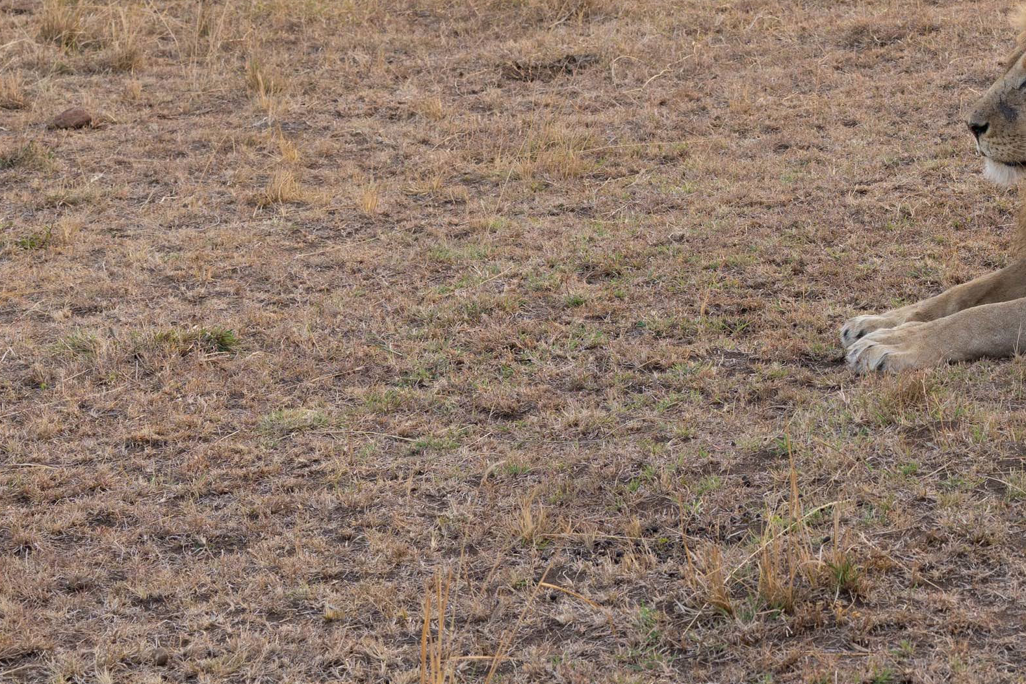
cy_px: 100
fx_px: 3448
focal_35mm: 121
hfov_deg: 16.2
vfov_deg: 11.3
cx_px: 1281
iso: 160
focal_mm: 39
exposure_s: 1/160
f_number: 4.5
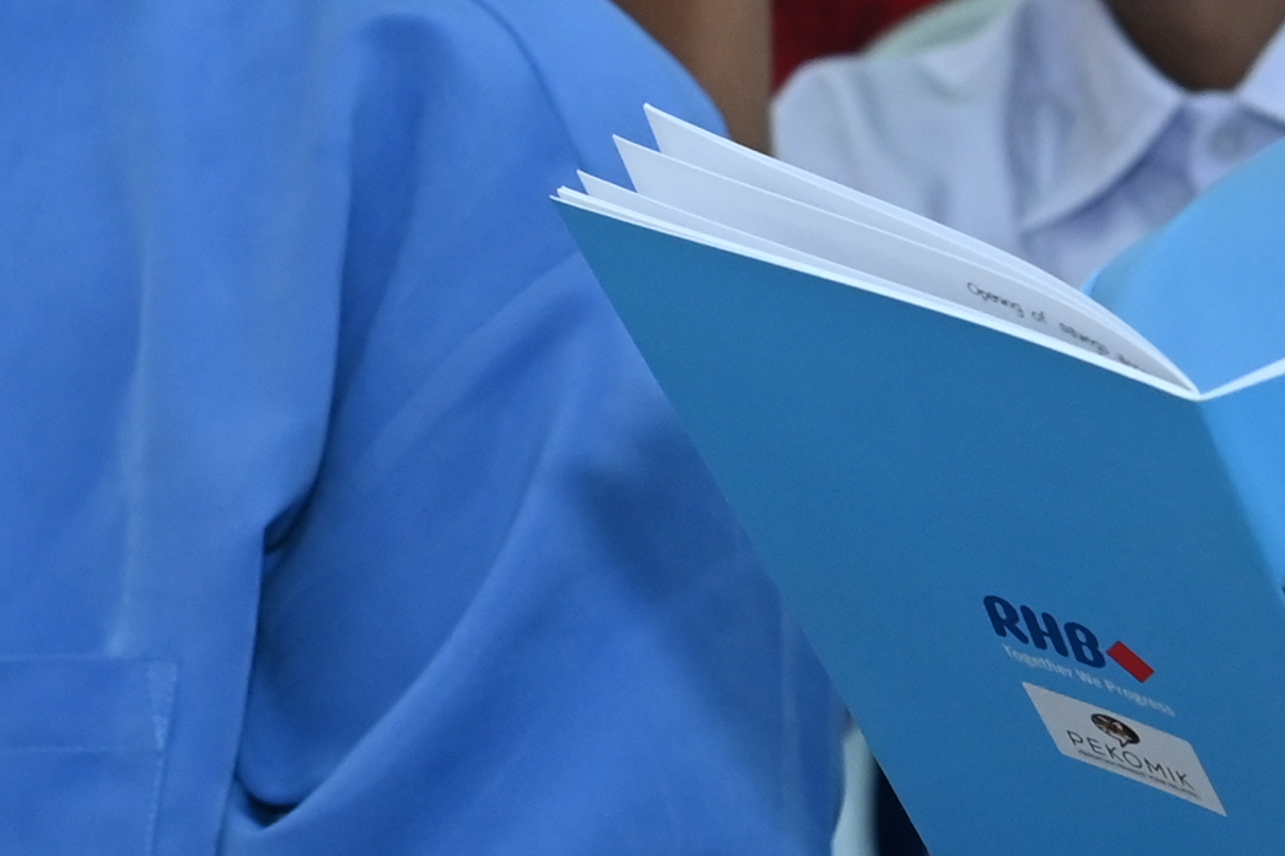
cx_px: 367
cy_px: 135
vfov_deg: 4.9
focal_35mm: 281
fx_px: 10026
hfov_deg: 7.3
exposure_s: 1/125
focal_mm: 55
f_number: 4.5
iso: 1000
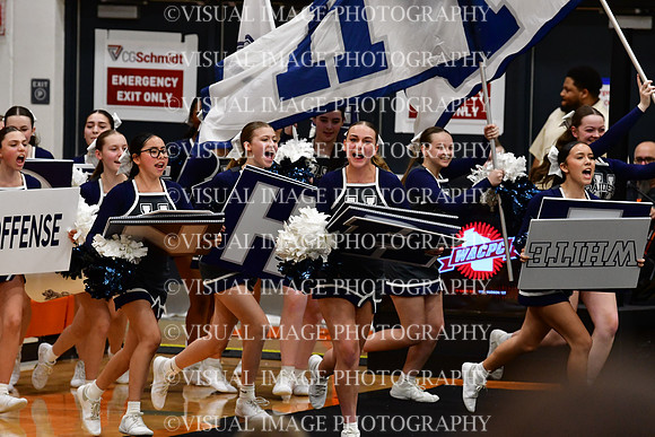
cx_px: 328
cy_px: 218
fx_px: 4640
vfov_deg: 5.4
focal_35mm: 255
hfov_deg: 8.1
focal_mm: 170
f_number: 4
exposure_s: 1/500
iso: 4000
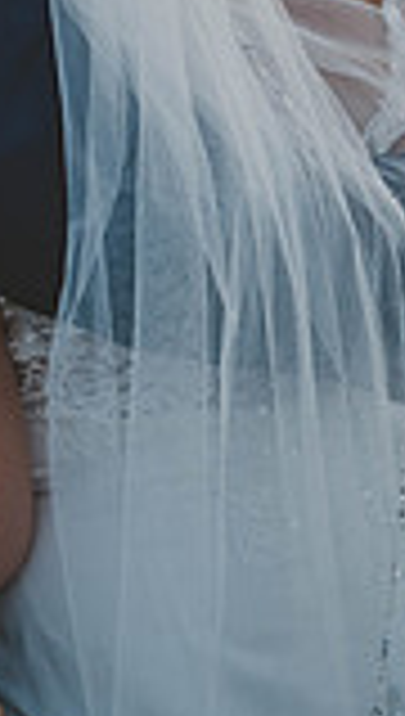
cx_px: -187
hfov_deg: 9.6
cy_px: -81
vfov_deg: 16.7
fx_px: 2356
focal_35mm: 124
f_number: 3.2
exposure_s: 1/250
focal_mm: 42
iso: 400
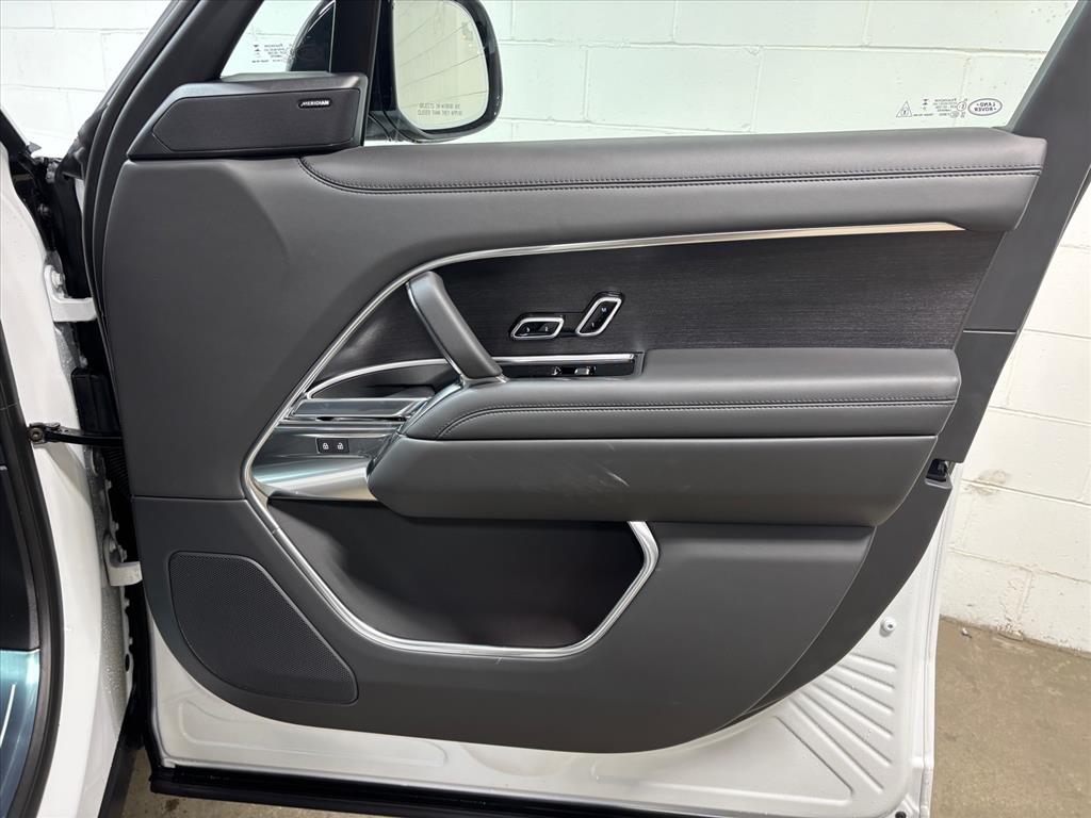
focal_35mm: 26
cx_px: 546
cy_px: 409
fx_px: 819
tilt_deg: -19.6
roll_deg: -3.6
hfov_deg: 67.3
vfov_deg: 53.1
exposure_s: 1/60
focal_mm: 5.96
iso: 80
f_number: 1.6
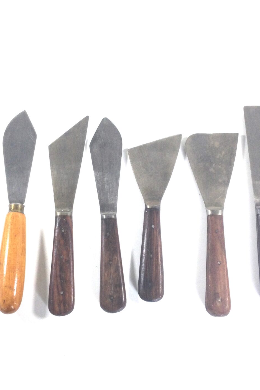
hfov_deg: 30.5
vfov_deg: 44.5
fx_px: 477
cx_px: 117
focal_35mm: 44
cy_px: 193
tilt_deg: -76.3
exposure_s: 1/100
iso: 32
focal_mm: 3.3
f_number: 2.4
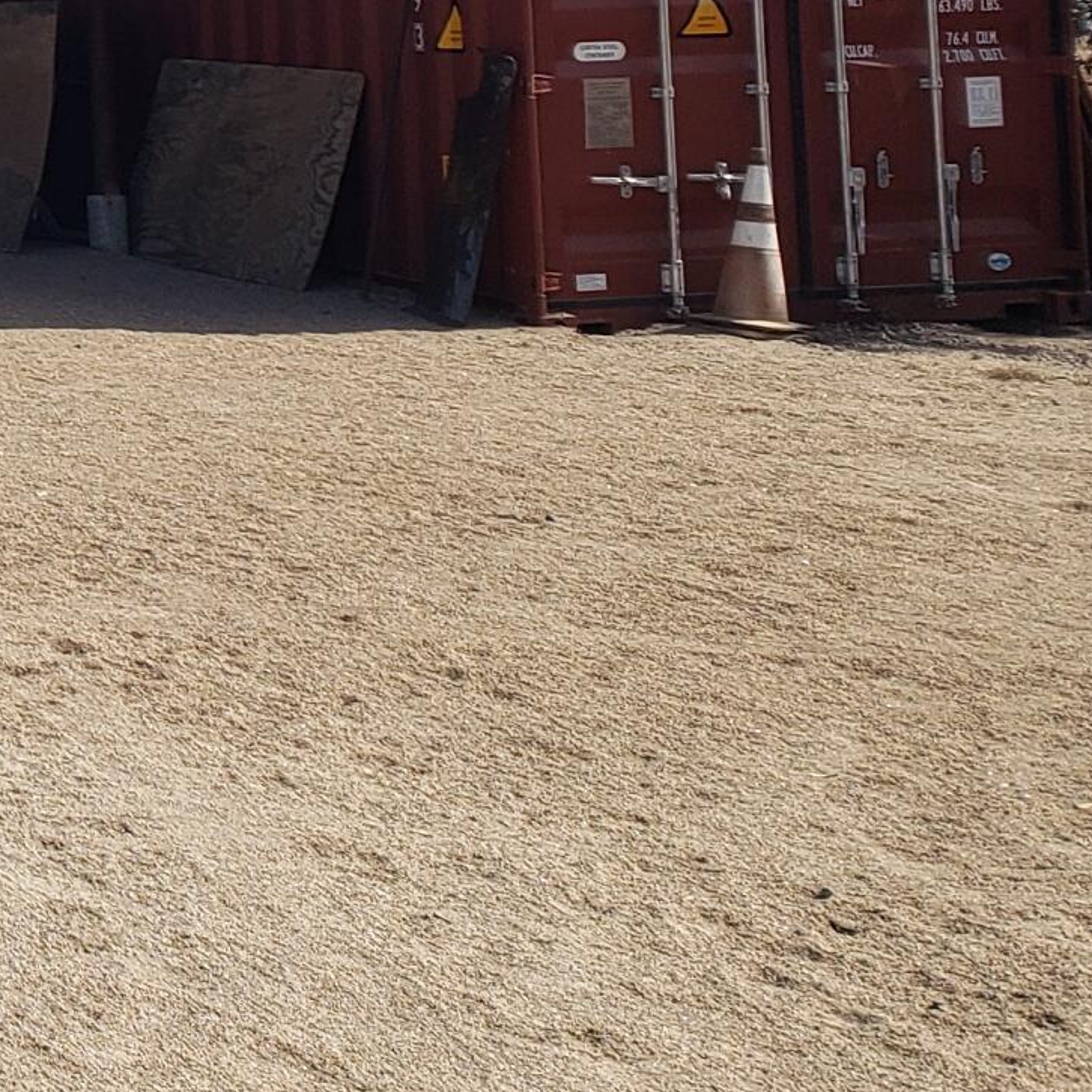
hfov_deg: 15.0
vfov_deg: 17.3
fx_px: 3391
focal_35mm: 95
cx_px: -1072
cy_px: -286
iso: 50
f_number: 2.4
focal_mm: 4.3
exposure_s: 1/1503
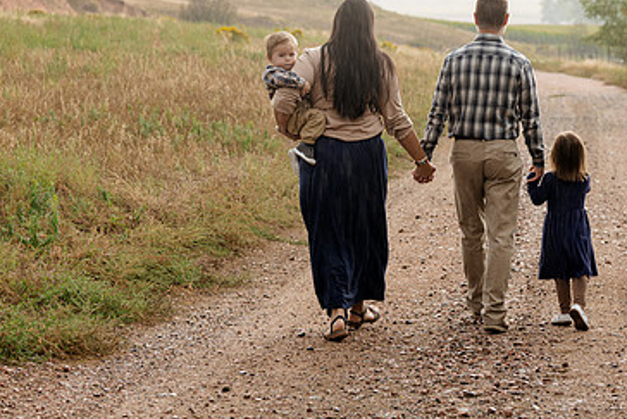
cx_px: 376
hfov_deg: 16.9
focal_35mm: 121
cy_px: 147
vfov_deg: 11.3
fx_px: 2108
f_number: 4.5
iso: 200
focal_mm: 76
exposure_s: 1/125
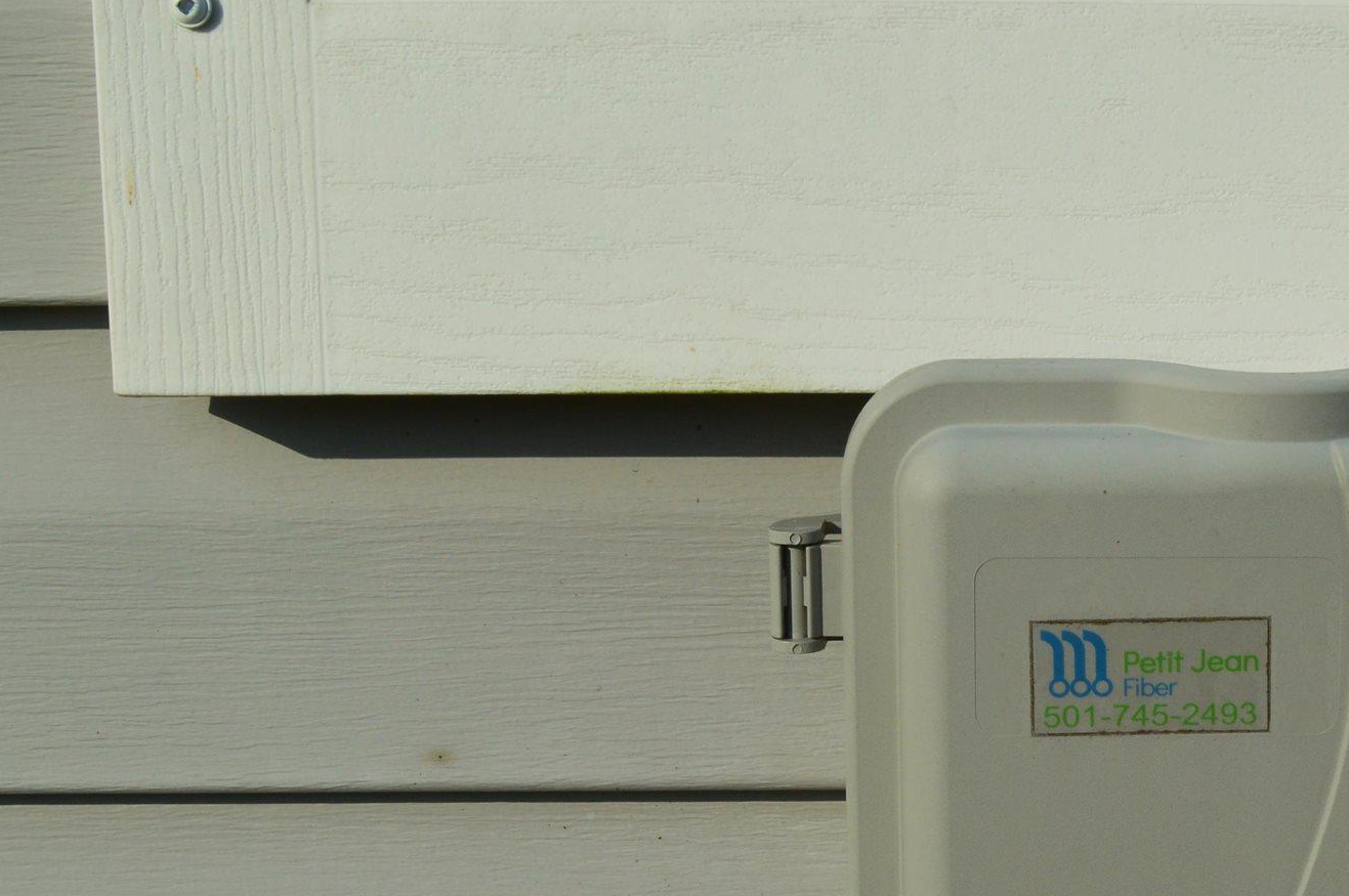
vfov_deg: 17.5
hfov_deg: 25.8
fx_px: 2882
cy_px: 770
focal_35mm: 77
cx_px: 1121
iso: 250
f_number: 11
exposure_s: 1/500
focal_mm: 22
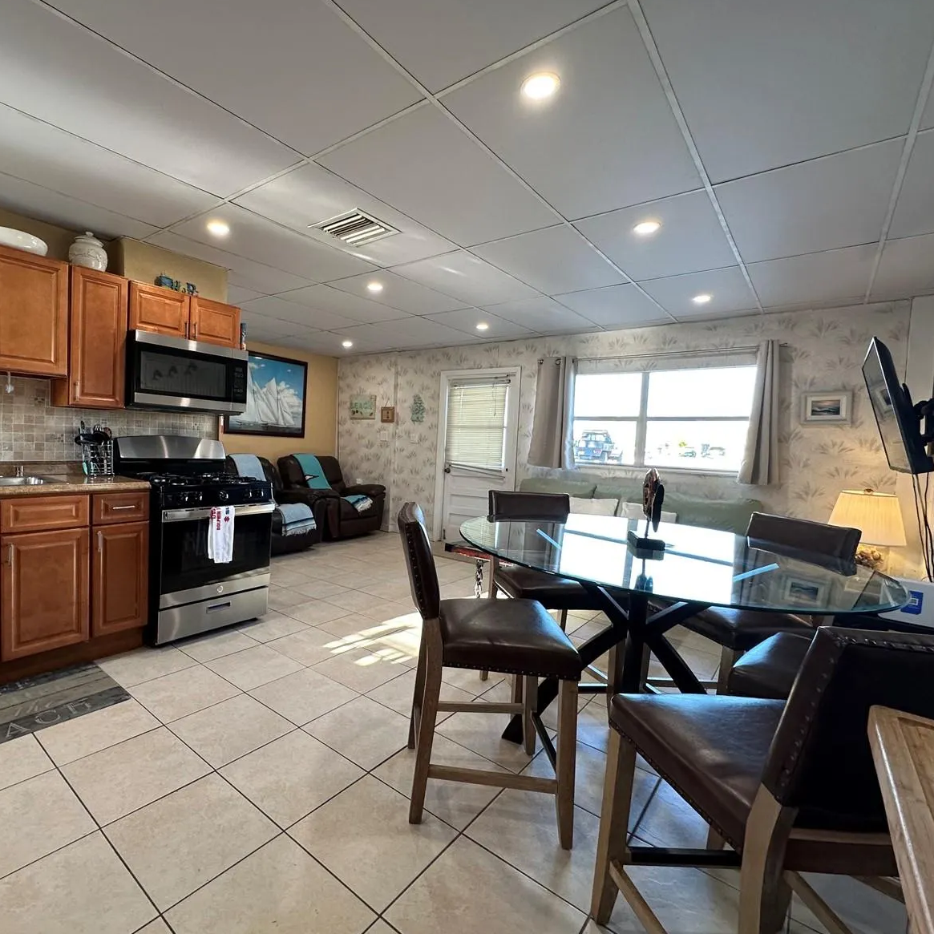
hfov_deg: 82.9
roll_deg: -2.5
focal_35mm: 17
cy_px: 466
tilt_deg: -3.0
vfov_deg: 84.0
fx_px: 519
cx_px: 370
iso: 160
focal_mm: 2.22
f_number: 2.2
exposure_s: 1/120
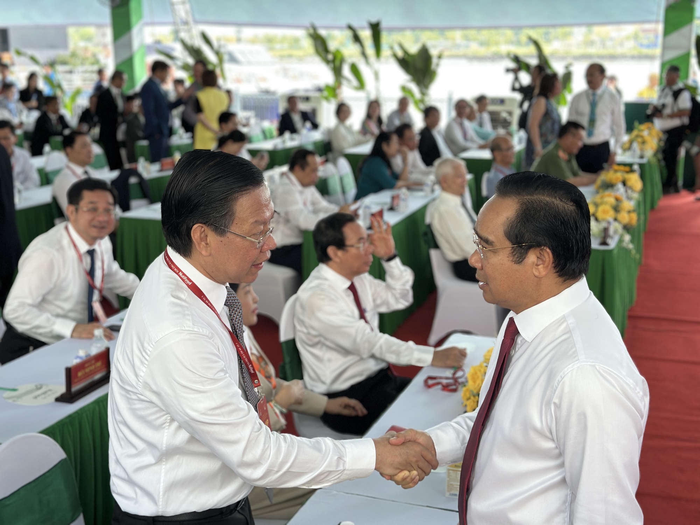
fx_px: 971
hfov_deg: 39.7
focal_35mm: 48
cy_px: 262
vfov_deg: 30.3
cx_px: 350
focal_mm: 6.86
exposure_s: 1/240
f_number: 1.78
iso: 100
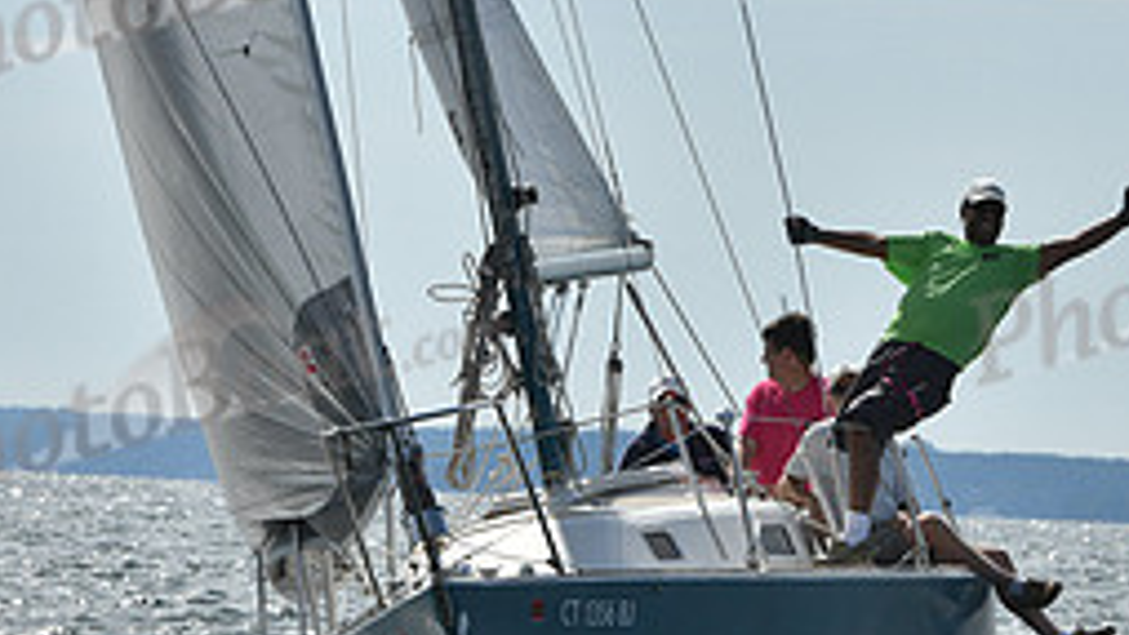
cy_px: 562
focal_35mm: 431
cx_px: 742
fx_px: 12905
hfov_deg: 5.0
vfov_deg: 2.8
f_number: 11
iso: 320
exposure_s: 1/1000
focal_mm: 180
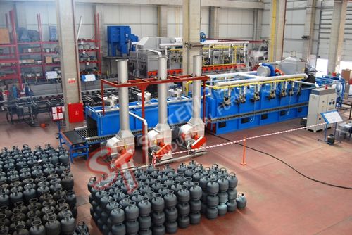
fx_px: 323
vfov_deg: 40.0
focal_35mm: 33
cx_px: 176
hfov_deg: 57.2
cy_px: 118
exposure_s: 1/50
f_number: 3.8
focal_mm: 22
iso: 200
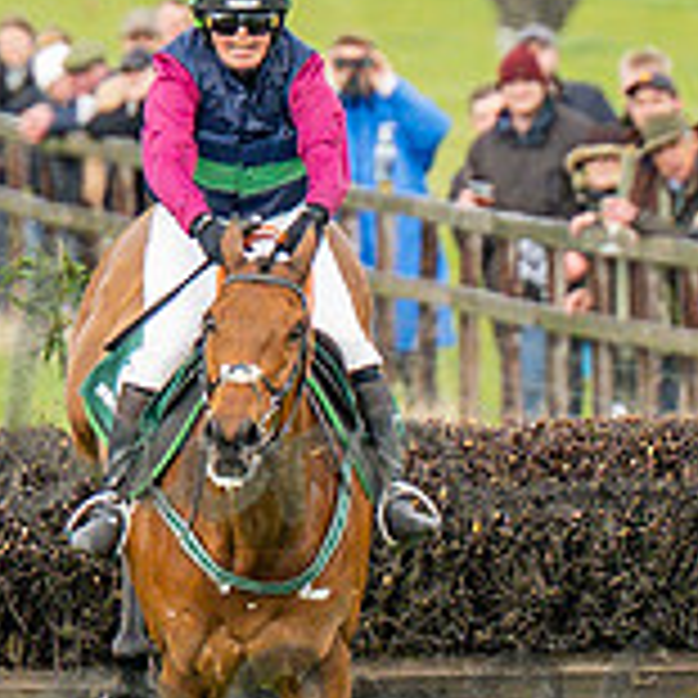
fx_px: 42250
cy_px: 65
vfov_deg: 0.9
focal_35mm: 1852
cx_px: -49
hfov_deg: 0.9
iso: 200
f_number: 2.8
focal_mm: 180
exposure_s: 1/2000
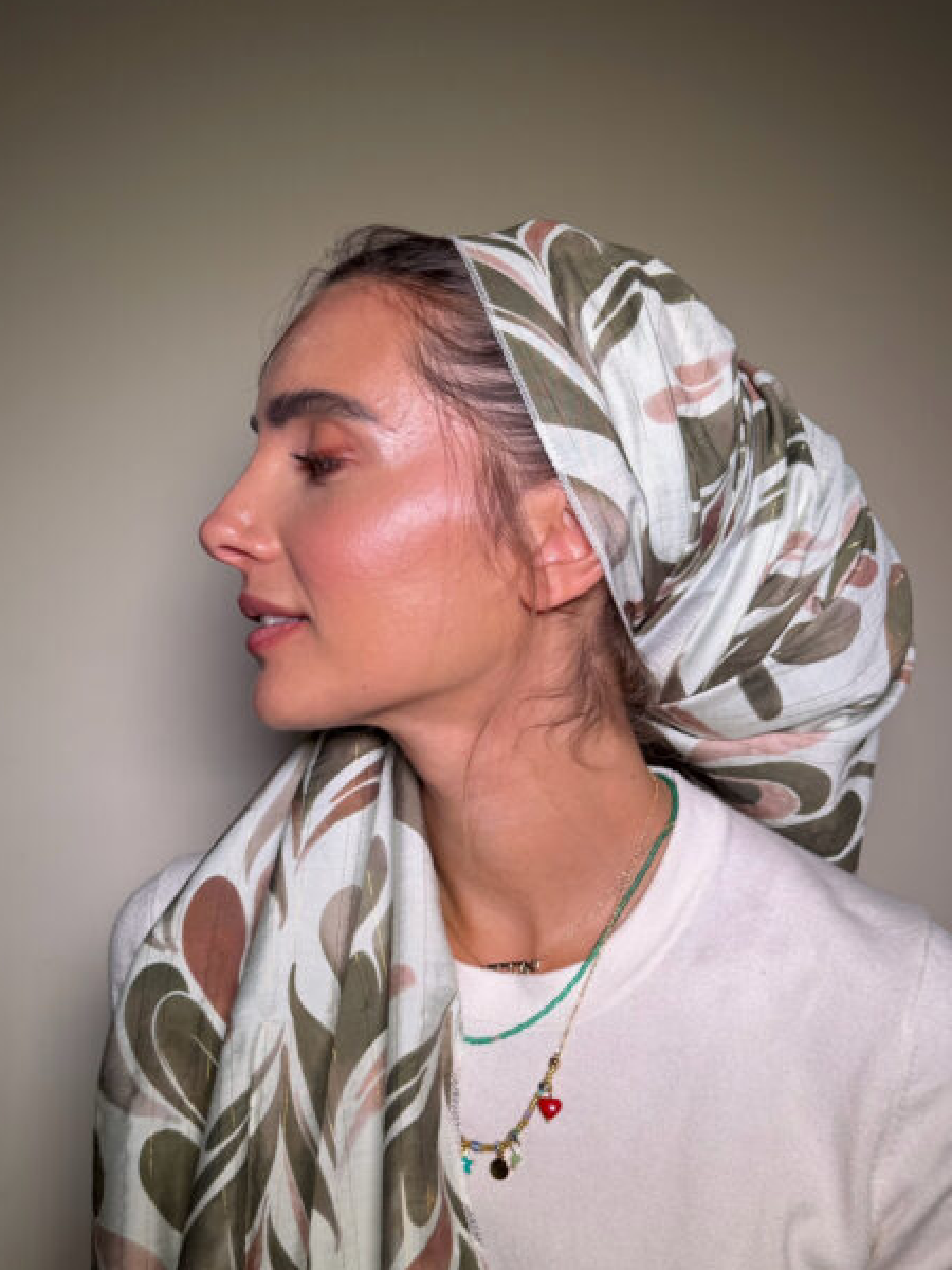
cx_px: 493
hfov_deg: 36.0
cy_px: 692
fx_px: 1467
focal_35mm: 40
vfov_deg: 46.7
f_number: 1.78
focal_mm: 6.76
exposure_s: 1/263
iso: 64
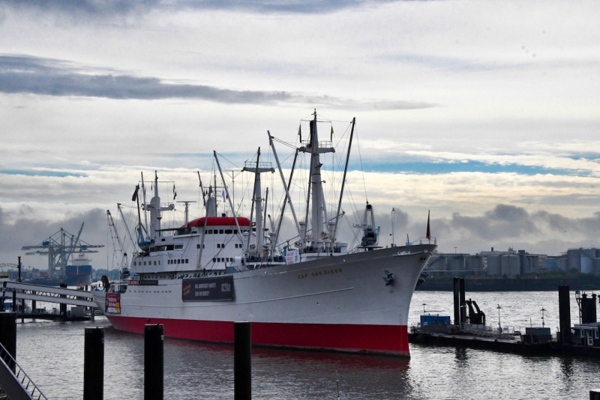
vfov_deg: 18.2
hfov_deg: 27.0
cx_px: 300
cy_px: 200
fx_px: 1250
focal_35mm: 75
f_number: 20
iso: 2500
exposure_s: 1/1600
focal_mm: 50
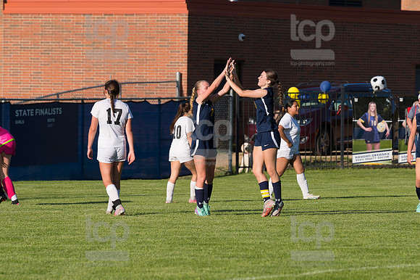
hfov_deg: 6.9
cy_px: 140
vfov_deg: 4.6
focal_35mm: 300
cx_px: 210
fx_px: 3498
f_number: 5.6
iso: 250
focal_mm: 200
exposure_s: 1/1600
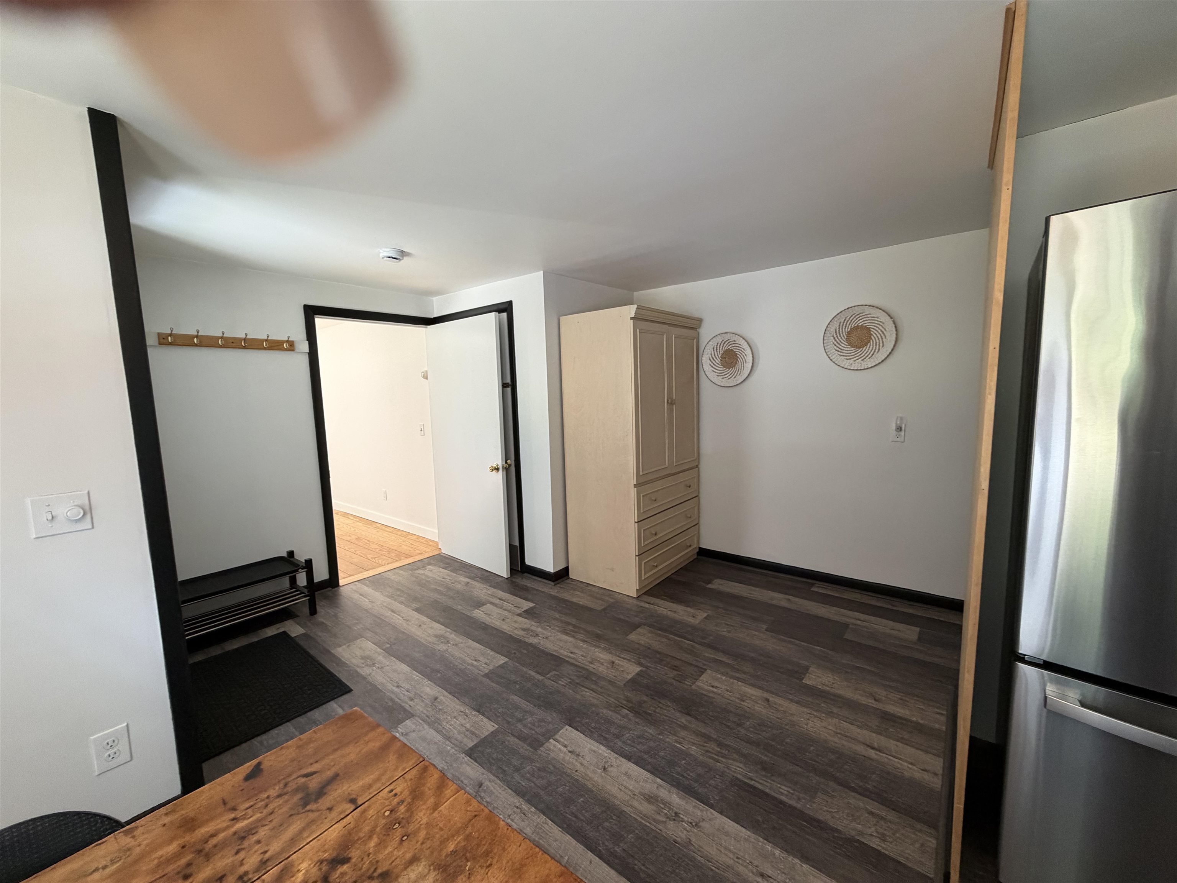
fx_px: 476
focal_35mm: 14
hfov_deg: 102.1
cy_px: 442
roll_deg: +1.8
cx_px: 588
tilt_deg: -5.8
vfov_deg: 85.7
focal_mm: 2.22
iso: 320
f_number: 2.2
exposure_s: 1/120
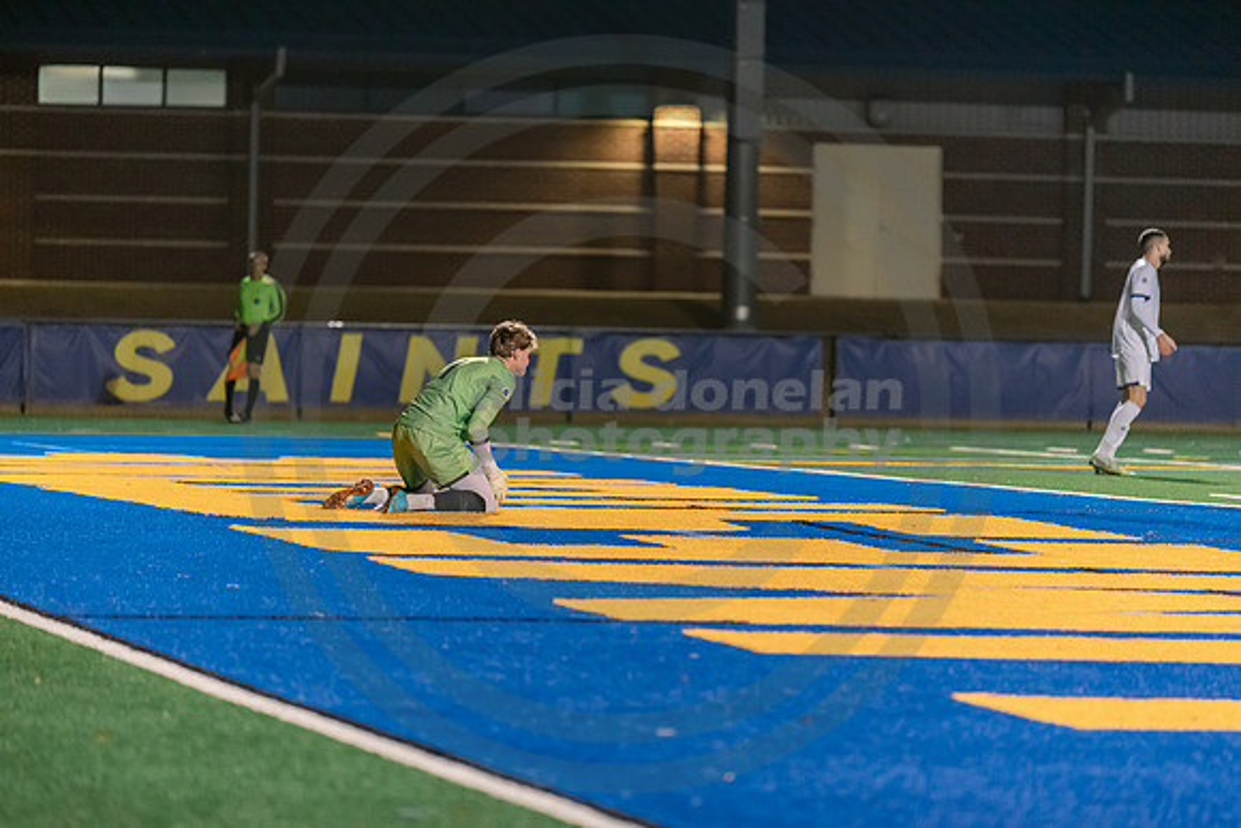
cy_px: 414
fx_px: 6896
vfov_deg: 6.9
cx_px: 620
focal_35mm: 200
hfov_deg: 10.3
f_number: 2.8
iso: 3200
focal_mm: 200
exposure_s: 1/800
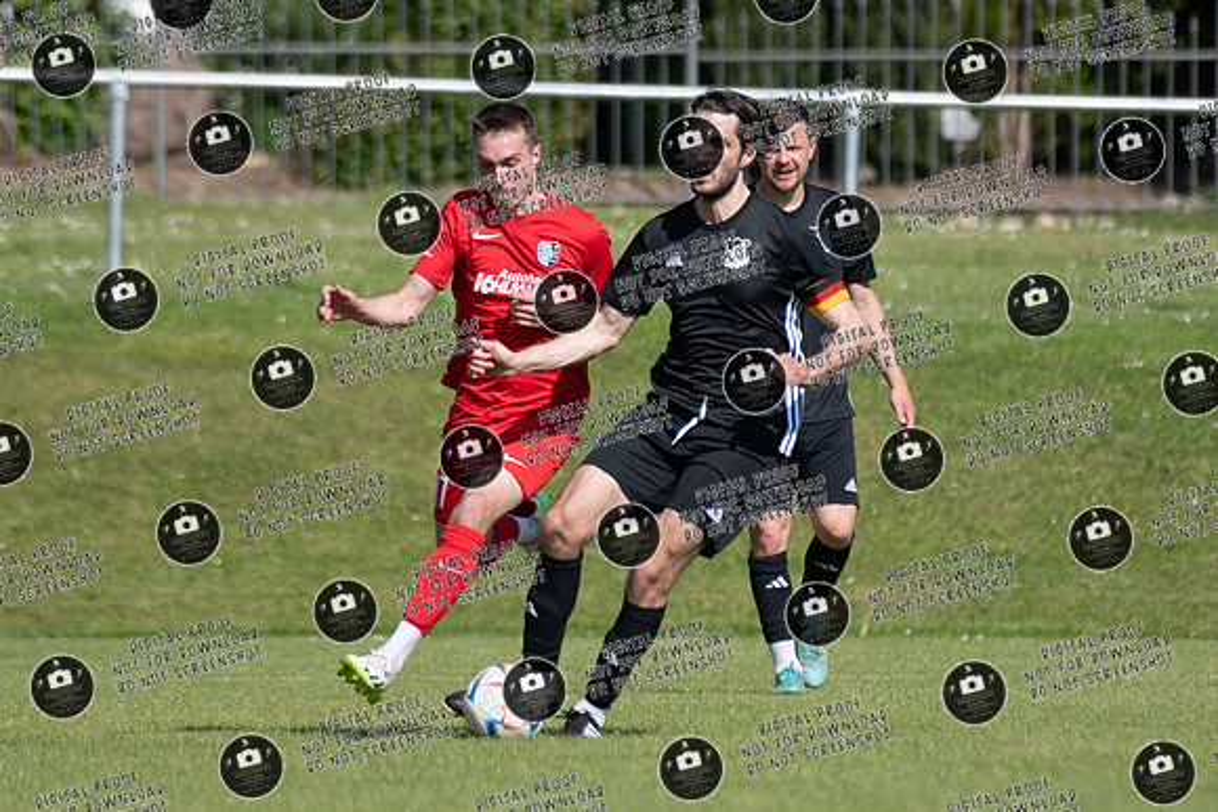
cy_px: 366
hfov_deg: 2.6
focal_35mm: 792
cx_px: 653
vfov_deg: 1.7
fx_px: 26814
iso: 360
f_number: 5.6
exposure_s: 1/1600
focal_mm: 440
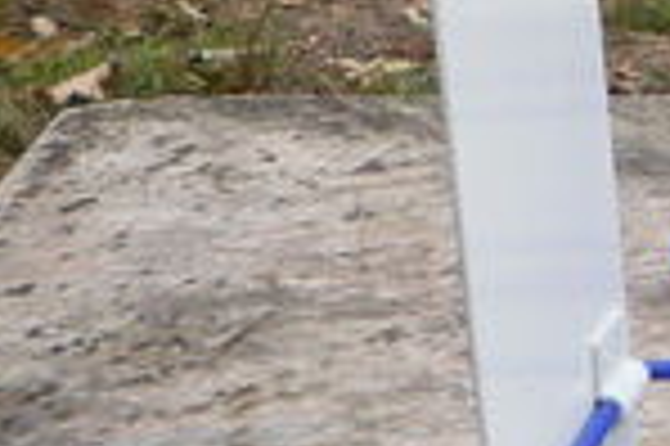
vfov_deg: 6.5
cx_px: 1309
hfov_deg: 9.2
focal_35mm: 210
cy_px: -81
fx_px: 3904
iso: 100
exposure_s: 1/100
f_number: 3.3
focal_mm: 5.2
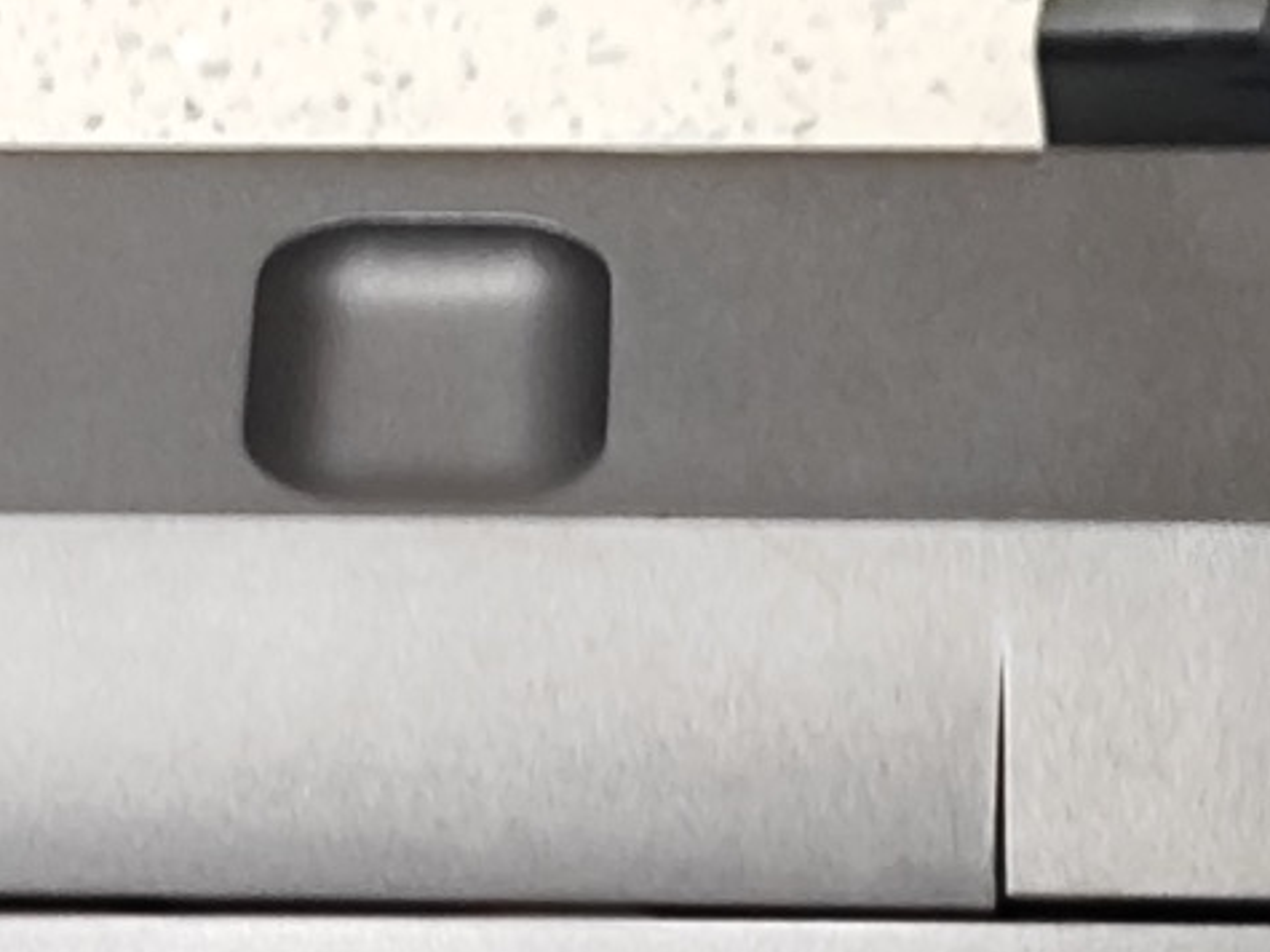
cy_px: 1752
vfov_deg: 14.2
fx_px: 3338
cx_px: -465
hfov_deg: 19.5
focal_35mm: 91
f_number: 1.89
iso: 735
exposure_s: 1/60
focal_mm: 5.89
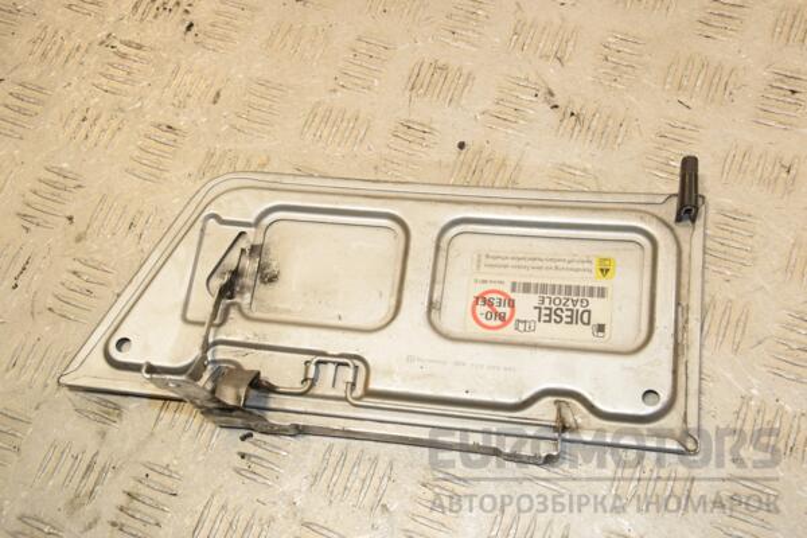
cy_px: 269
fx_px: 1143
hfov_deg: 38.9
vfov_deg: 26.5
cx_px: 404
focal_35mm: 51
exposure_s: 1/200
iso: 800
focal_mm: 34
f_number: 10
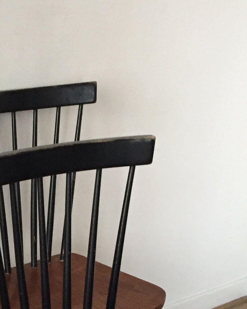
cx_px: -27
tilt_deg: -29.6
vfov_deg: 22.8
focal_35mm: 79
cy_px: 338
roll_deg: +0.2
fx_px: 722
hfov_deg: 18.6
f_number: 2.2
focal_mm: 4.15
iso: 250
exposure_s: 1/25
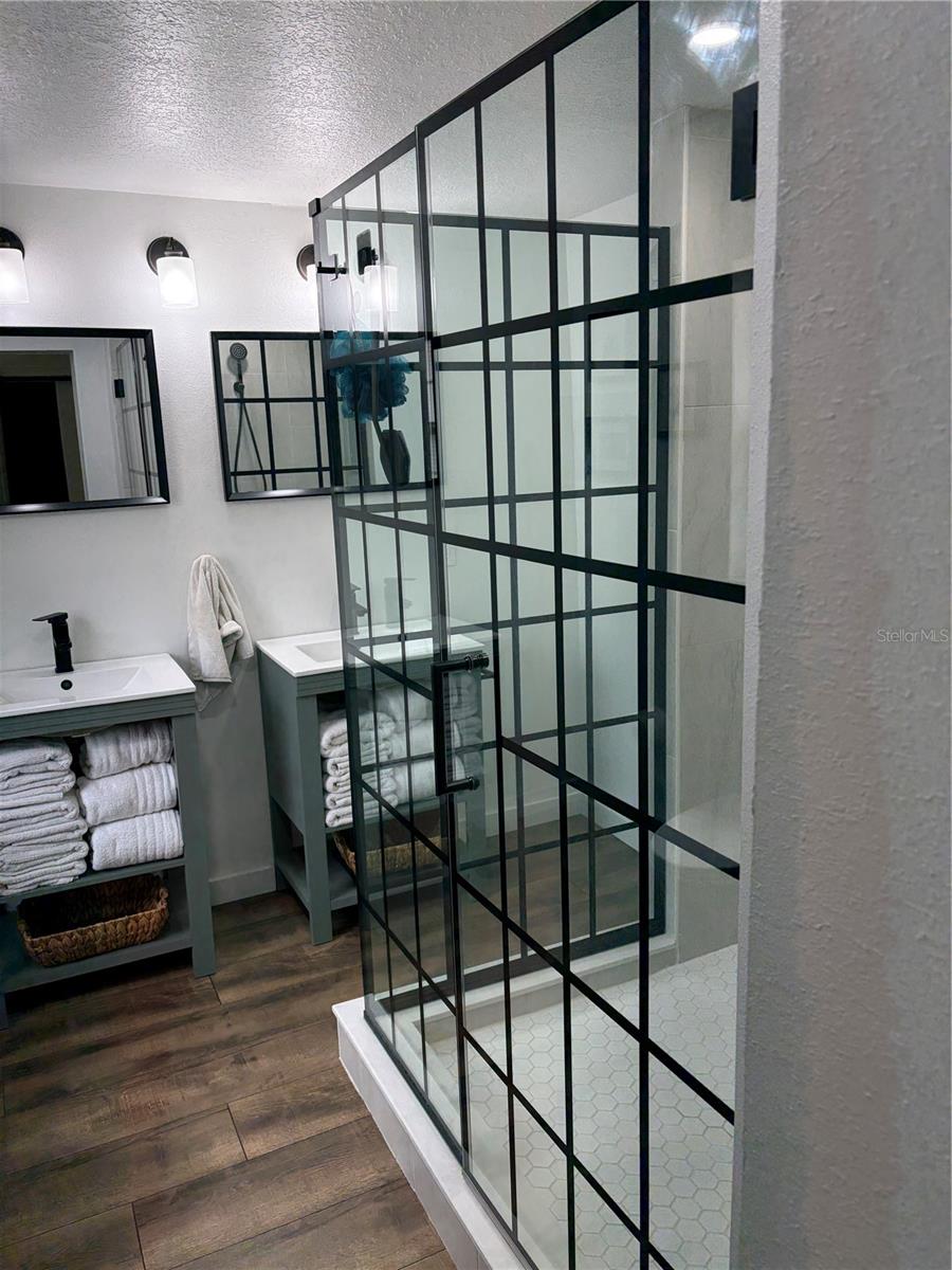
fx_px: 953
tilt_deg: -8.3
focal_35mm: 26
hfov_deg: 53.1
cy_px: 635
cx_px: 476
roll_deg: +3.4
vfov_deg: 67.3
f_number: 1.6
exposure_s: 1/194
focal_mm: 5.96
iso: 125
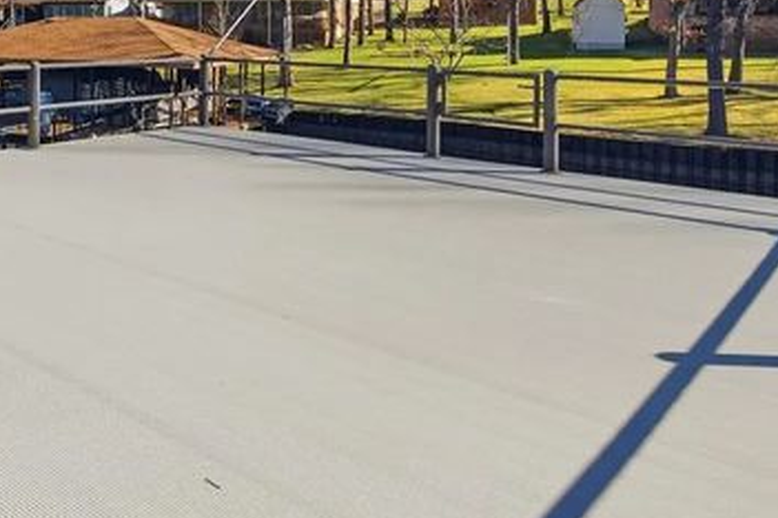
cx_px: 157
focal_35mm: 35
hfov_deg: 51.1
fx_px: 756
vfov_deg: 34.8
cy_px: 13
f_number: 8
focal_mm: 12
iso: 500
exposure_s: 1/3200
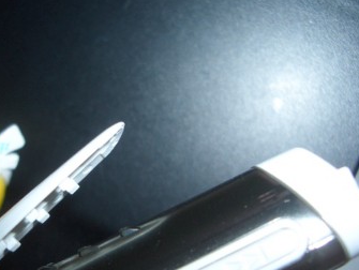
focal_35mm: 47
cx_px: 126
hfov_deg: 40.0
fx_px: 488
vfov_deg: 30.7
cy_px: 177
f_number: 2.6
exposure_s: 1/60
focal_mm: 5.8
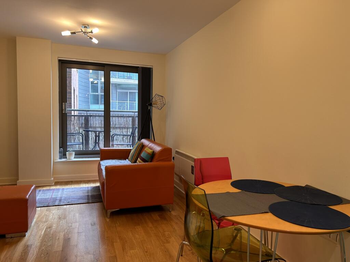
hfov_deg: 67.3
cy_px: 131
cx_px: 175
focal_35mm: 26
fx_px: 263
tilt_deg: -3.0
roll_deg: -1.3
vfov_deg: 53.1
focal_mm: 5.7
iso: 80
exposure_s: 1/50
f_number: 1.5
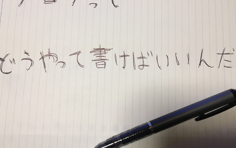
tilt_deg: -82.1
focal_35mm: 34
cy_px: 70
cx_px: 117
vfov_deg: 37.3
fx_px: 219
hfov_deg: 56.7
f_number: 2.2
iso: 80
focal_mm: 4.15
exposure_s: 1/30
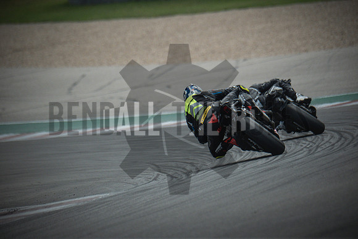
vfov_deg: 2.3
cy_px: 120
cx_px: 179
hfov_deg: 3.4
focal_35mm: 600
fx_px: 5968
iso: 1600
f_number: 5.6
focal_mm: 400
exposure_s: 1/2500
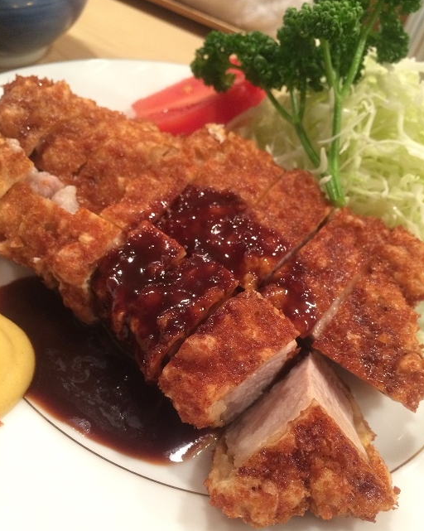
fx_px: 502
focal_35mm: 32
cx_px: 213
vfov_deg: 55.6
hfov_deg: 45.8
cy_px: 286
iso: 200
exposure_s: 1/30
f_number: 2.2
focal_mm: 4.12
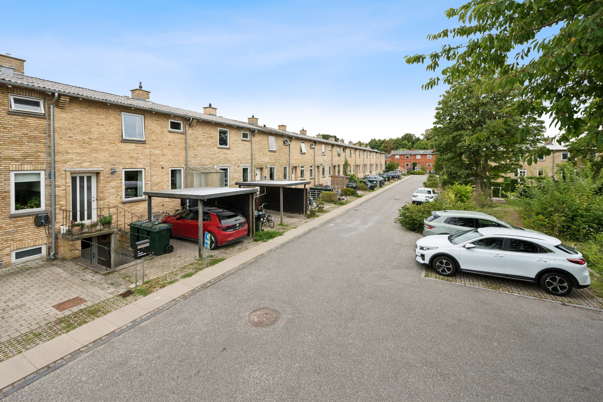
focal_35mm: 14
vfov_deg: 81.2
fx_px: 234
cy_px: 201
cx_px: 302
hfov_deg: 104.3
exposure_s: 1/125
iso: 450
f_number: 13
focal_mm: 14
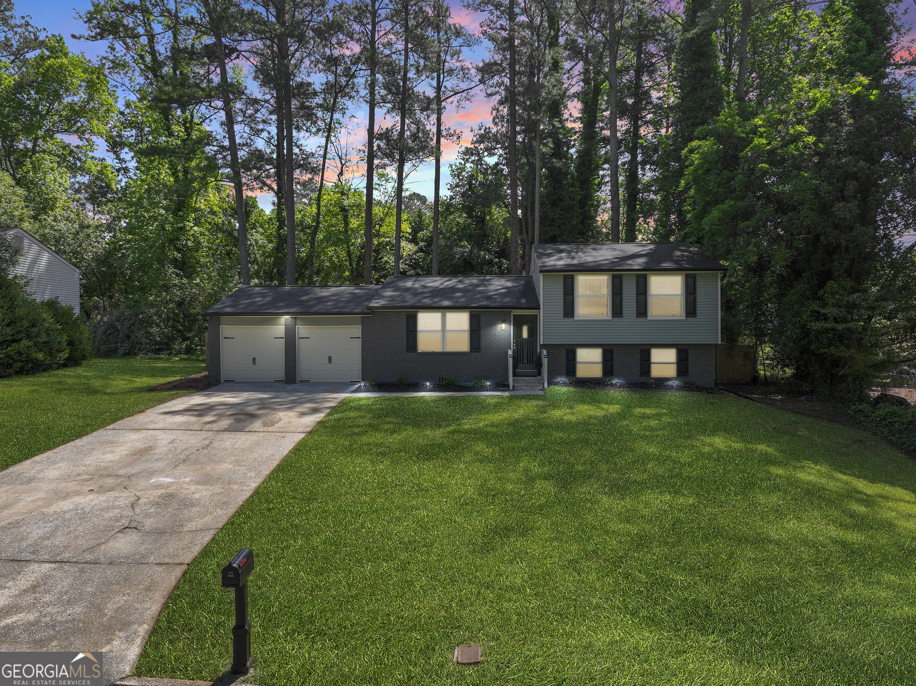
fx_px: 635
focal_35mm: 24
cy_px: 343
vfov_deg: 56.8
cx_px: 458
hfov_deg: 71.6
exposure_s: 1/1250
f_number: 2.8
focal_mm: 12.29
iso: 140
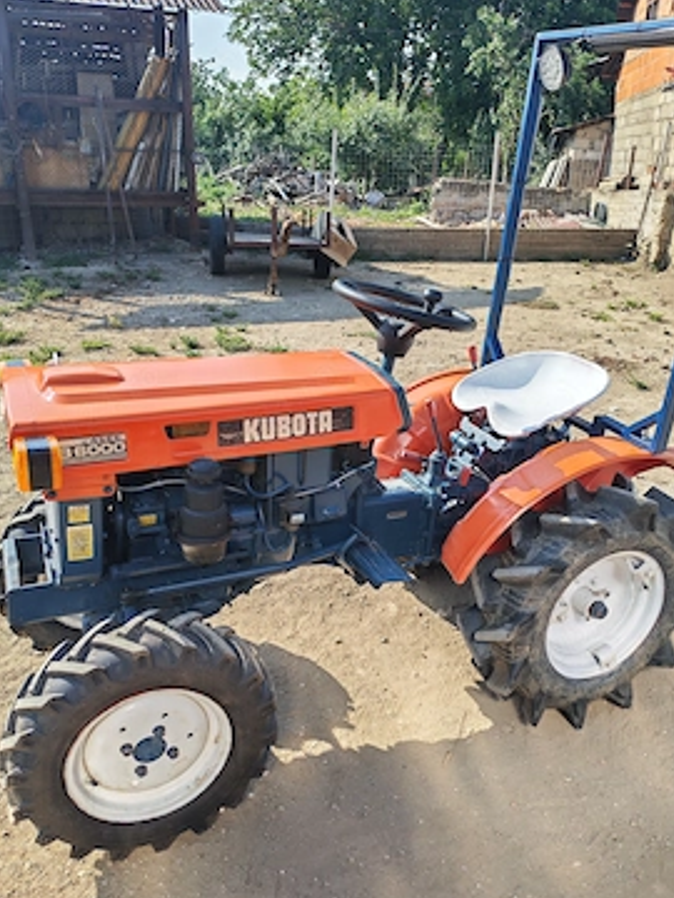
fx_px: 779
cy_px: 466
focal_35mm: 30
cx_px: 342
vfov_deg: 59.9
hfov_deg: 46.8
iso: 50
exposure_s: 1/620
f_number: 1.9
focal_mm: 6.12
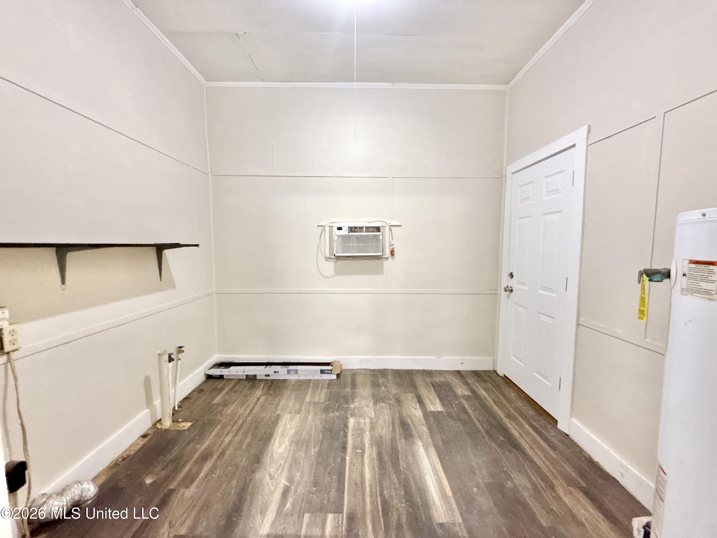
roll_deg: -0.1
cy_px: 269
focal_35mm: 14
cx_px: 358
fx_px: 290
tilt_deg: -4.3
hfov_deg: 102.1
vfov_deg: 85.7
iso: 640
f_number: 2.2
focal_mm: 2.22
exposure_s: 1/60
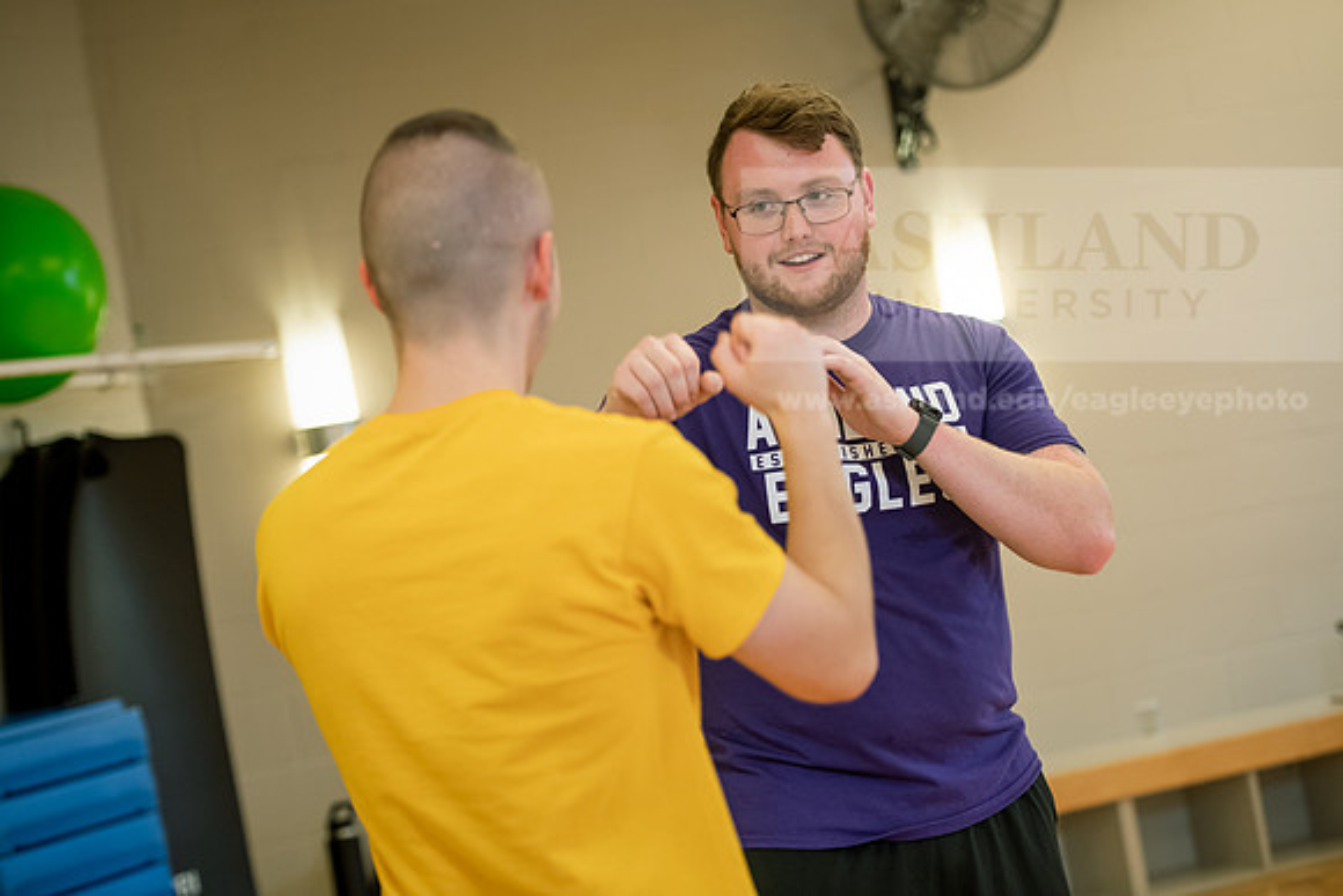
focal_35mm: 82
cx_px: 672
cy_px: 448
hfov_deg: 24.8
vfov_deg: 16.7
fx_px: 3060
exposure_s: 1/200
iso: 1250
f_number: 3.2
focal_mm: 82
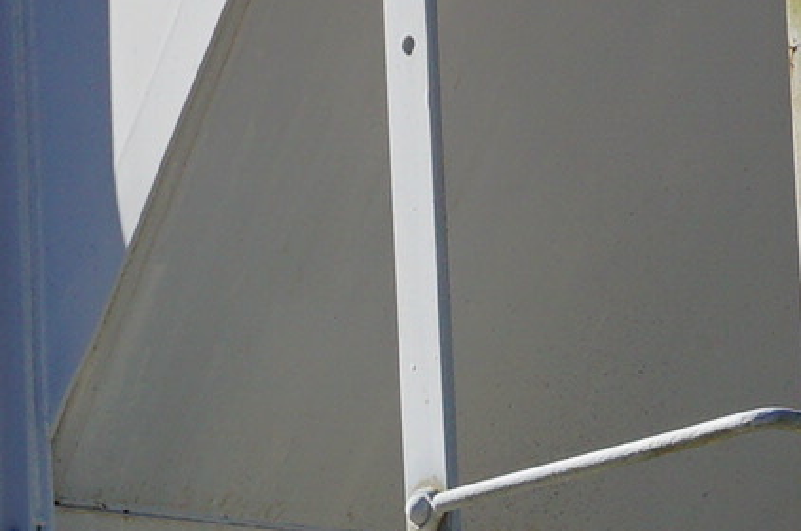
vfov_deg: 6.3
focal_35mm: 214
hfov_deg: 9.6
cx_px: -30
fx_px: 4754
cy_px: 908
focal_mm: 20
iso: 100
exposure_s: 1/160
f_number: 10
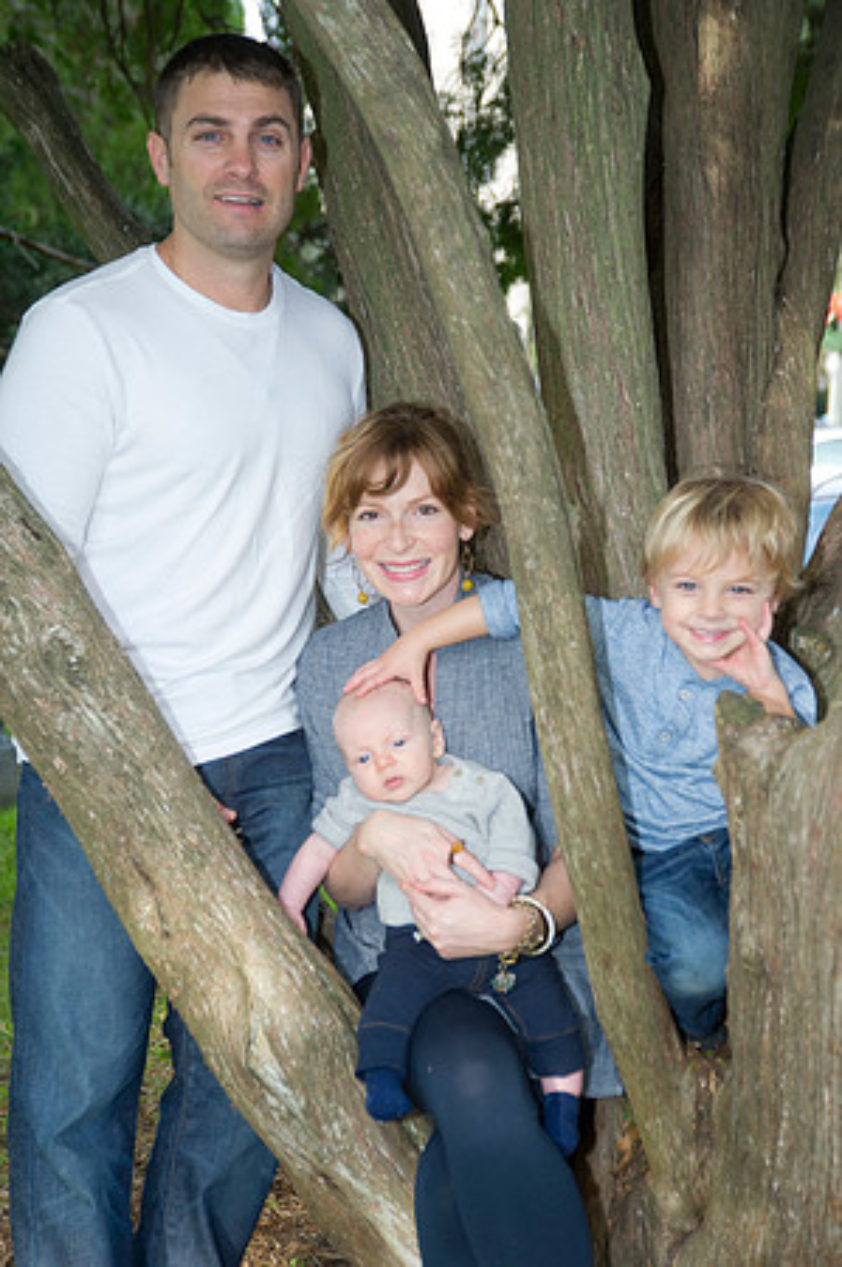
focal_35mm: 58
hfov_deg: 23.3
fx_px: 2039
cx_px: 421
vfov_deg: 34.5
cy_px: 634
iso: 320
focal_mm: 58
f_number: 4.5
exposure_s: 1/250
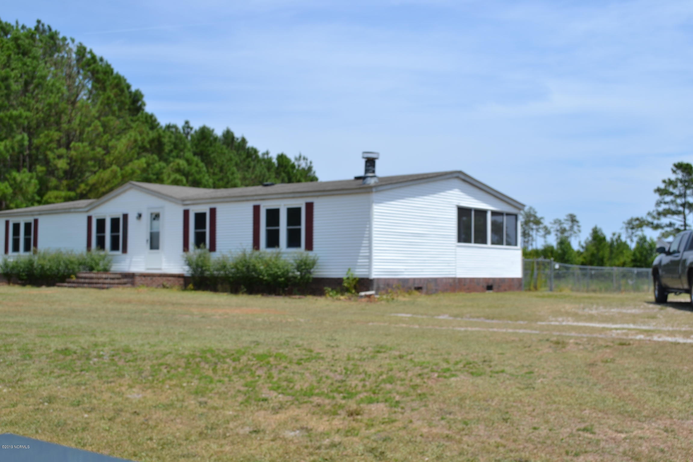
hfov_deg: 43.6
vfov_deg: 29.9
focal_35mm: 45
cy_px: 231
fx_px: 866
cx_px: 346
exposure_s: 1/250
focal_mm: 30
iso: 100
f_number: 8
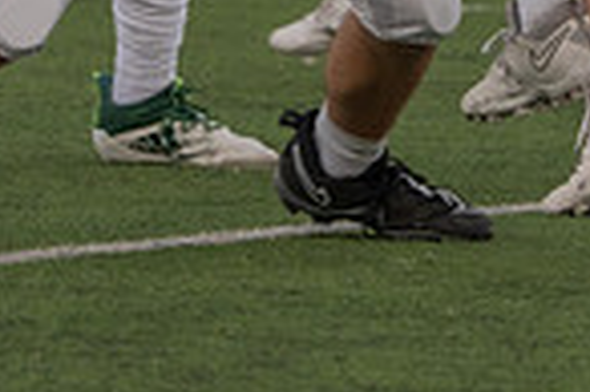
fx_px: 20512
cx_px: 114
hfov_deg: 1.6
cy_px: -467
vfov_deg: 1.1
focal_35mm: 1253
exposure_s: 1/500
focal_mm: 259
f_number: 5.6
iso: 640
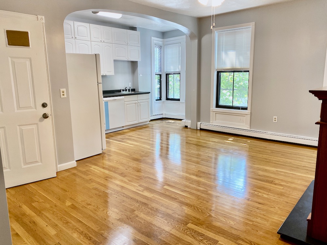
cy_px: 122
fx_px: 246
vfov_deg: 53.1
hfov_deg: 67.3
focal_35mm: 26
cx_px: 164
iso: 80
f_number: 1.8
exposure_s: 1/60
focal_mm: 4.25
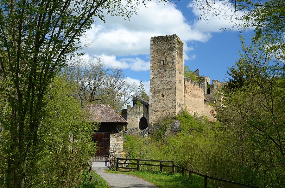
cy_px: 94
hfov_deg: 41.2
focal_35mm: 48
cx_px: 142
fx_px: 379
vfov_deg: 27.9
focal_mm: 32
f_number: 5.6
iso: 100
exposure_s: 1/125
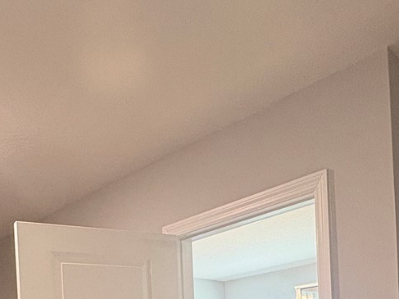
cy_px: 385
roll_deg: +3.1
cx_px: 159
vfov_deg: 26.8
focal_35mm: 46
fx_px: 530
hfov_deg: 41.1
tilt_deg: +0.1
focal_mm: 2.22
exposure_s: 1/120
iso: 160
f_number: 2.2
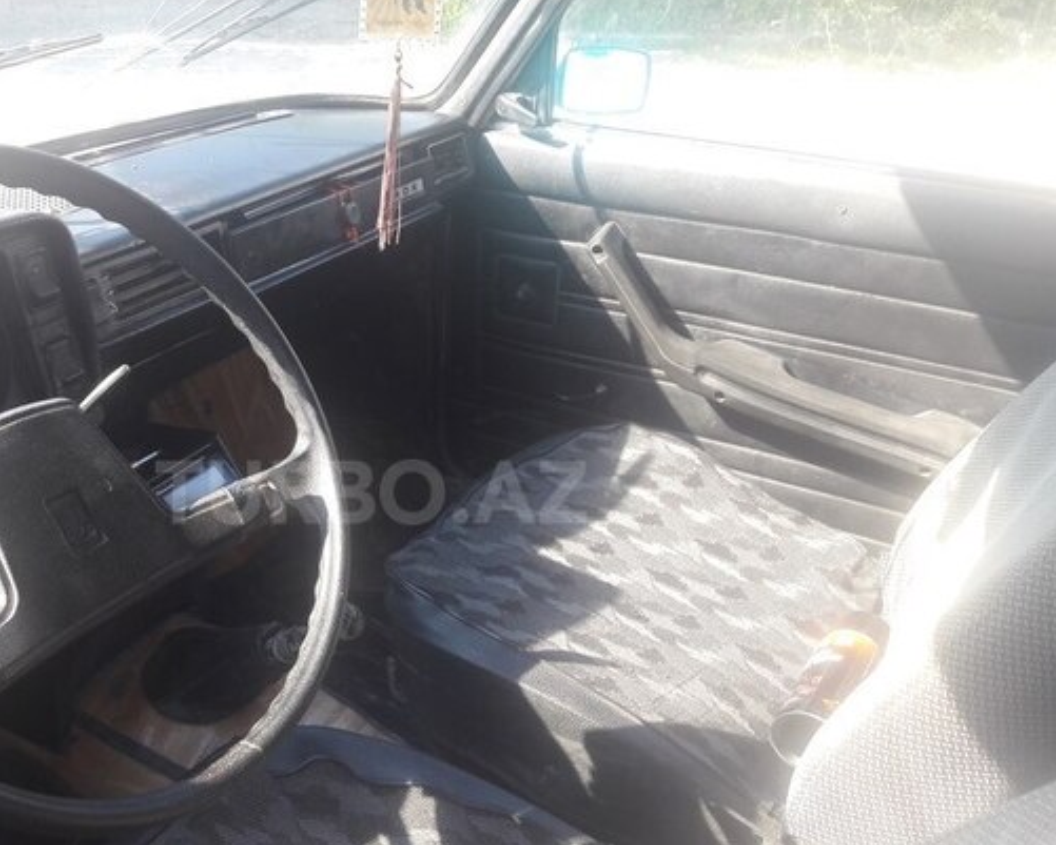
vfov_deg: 41.0
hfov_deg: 49.6
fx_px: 1125
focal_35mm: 36
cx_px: 371
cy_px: 492
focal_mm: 3.7
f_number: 1.9
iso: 40
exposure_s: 1/125
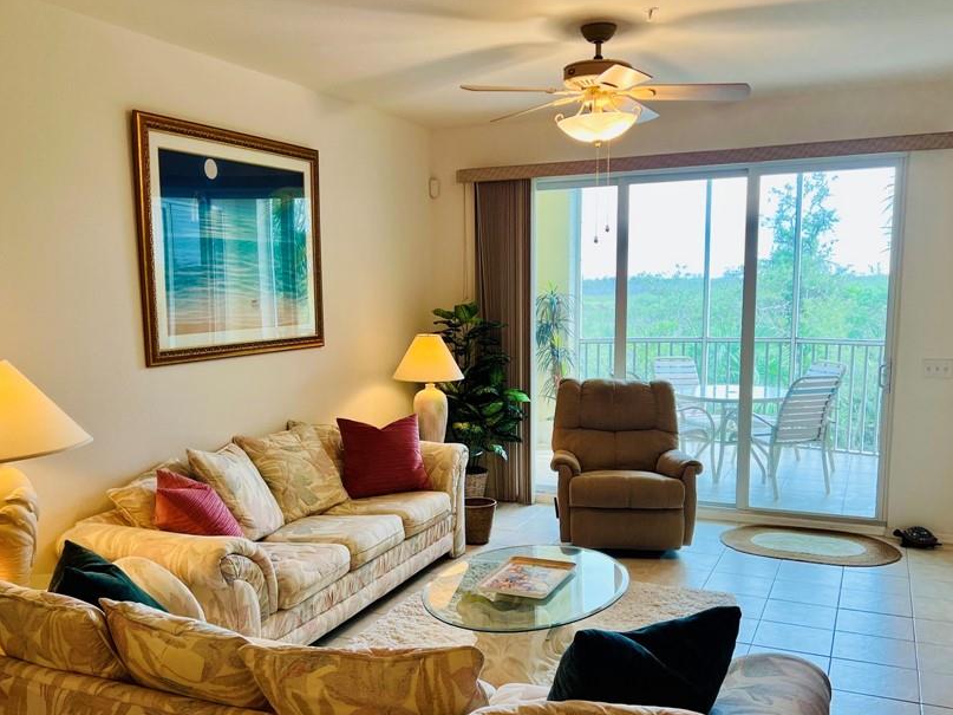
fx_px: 908
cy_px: 412
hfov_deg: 55.3
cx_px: 452
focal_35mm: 33
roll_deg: +1.5
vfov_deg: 42.8
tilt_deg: -10.0
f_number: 1.5
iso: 50
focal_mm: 5.7
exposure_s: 1/120
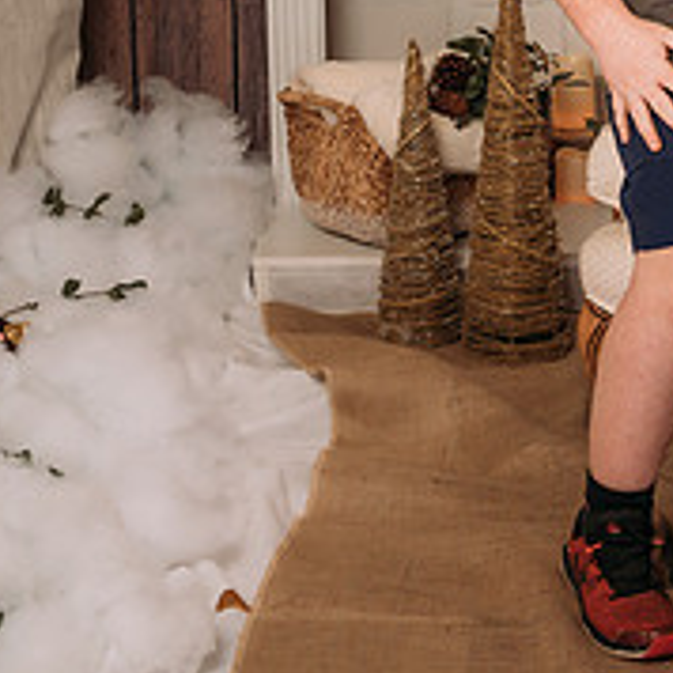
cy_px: 42
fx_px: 2266
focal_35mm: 103
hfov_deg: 16.7
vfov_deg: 16.6
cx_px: 580
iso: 100
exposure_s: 1/100
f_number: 5.6
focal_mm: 35
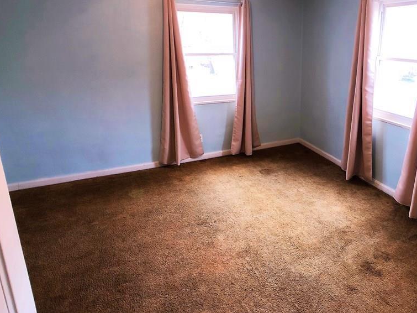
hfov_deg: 48.2
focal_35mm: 38
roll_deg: -0.6
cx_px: 277
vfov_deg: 37.4
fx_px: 458
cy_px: 114
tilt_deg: -13.7
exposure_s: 1/24
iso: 40
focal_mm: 3.99
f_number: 1.8
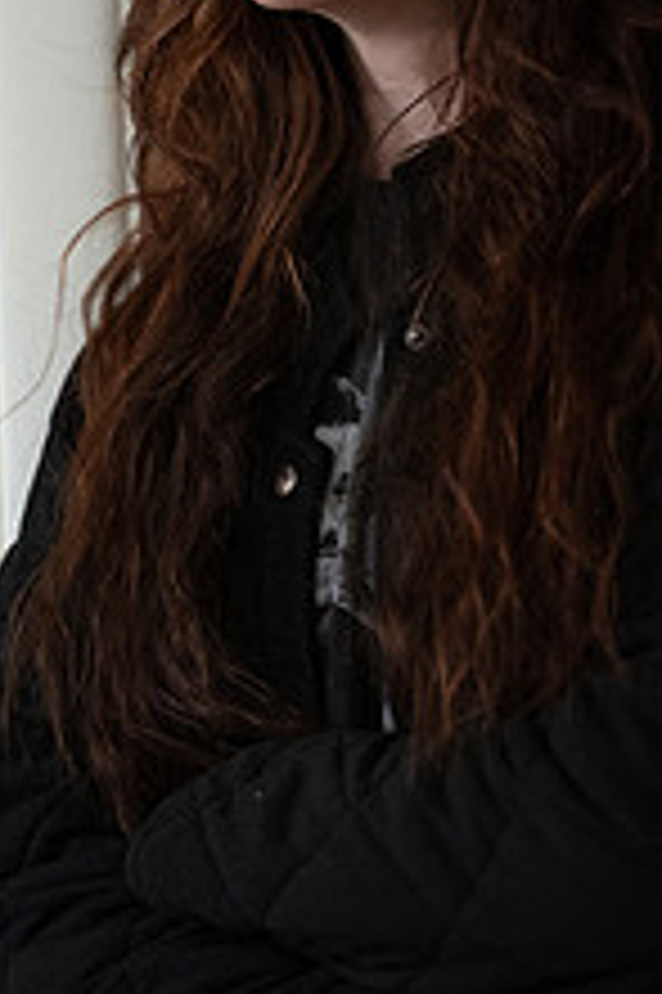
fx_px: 5912
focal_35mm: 214
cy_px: 405
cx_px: 437
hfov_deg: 6.4
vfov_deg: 9.6
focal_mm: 105
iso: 4000
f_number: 2.8
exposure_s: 1/200
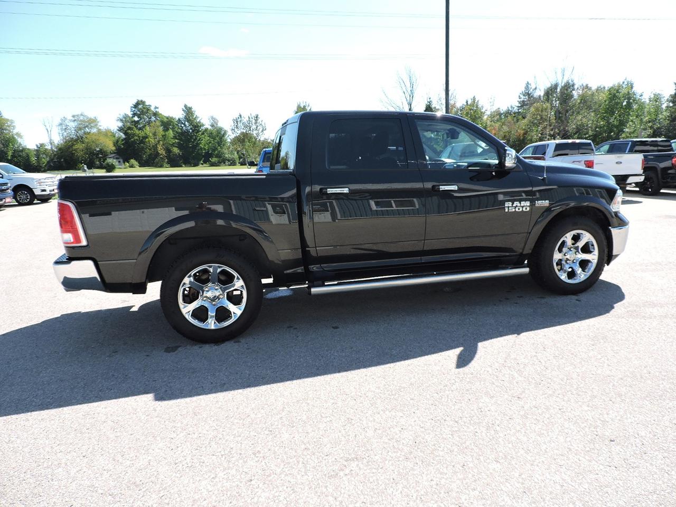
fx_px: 469
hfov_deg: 71.6
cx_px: 338
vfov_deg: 56.8
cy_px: 254
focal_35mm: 24
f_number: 3
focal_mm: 4.3
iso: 100
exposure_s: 1/640
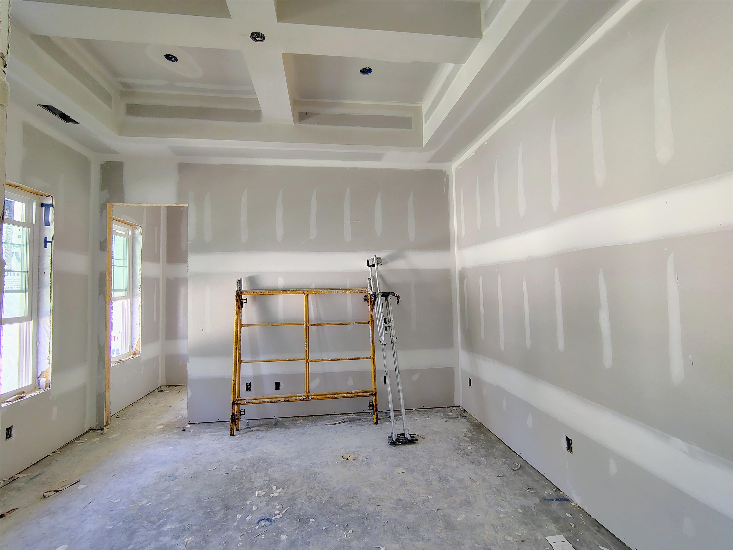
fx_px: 339
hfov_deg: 94.5
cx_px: 366
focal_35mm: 16
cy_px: 275
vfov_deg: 78.1
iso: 251
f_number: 2.2
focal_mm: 2.13
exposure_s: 1/50
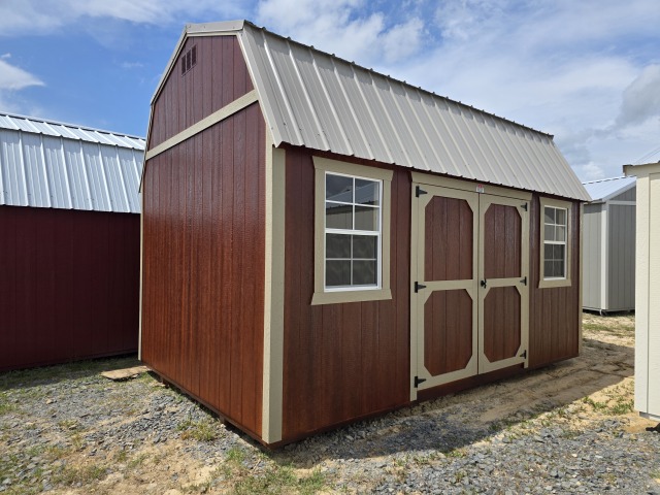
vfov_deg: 58.9
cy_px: 248
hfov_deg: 73.9
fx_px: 439
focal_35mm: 23
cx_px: 330
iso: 80
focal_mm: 6.3
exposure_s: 1/7944
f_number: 1.7
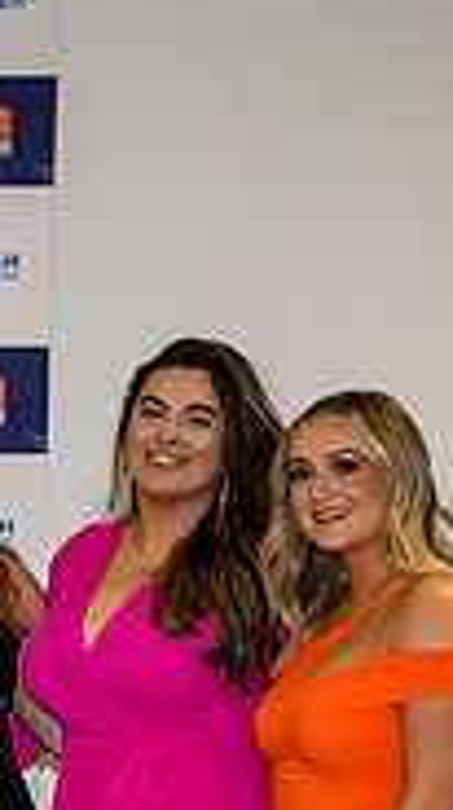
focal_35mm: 151
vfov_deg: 13.8
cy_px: 1014
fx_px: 3236
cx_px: -711
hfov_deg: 7.4
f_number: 4.5
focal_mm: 35
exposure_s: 1/160
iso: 4000
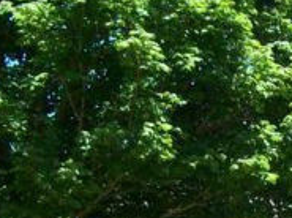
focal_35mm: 156
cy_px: 336
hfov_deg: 12.4
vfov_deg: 9.2
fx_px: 1313
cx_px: 336
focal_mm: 6
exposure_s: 1/421
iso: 80
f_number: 2.7
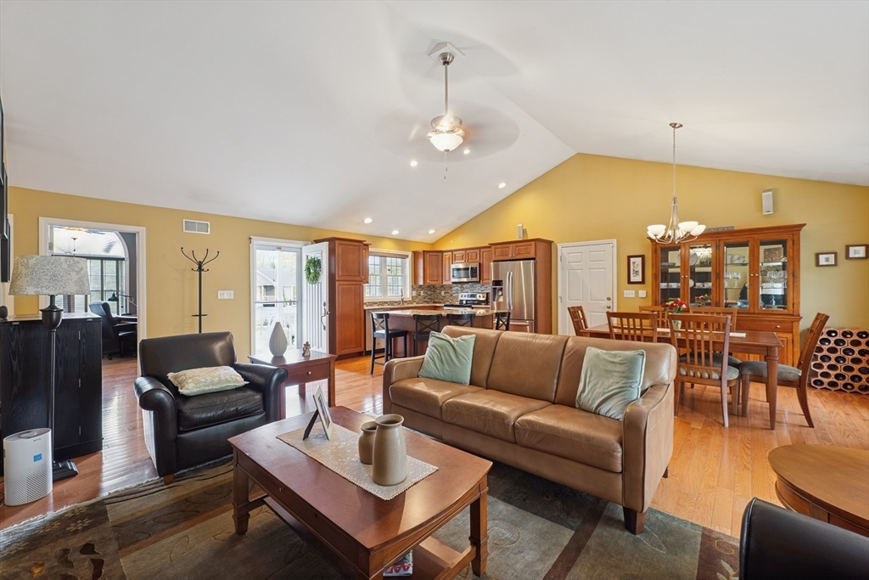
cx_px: 434
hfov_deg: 100.4
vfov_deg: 77.3
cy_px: 290
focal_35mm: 15
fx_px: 362
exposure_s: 1/30
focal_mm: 15
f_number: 8
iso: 400
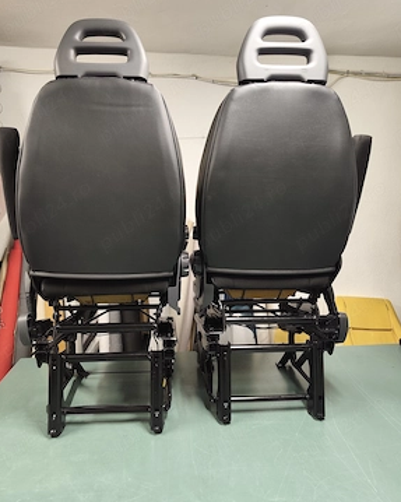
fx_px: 371
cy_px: 239
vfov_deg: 68.1
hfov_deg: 56.8
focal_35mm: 25
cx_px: 193
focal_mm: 6.07
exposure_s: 1/50
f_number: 1.7
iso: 500
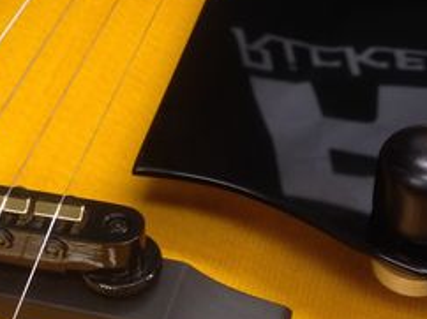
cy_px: 122
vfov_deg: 16.5
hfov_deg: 22.0
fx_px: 1097
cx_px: 164
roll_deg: +2.8
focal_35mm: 89
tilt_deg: -38.8
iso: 64
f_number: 2.4
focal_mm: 4.12
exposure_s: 1/20
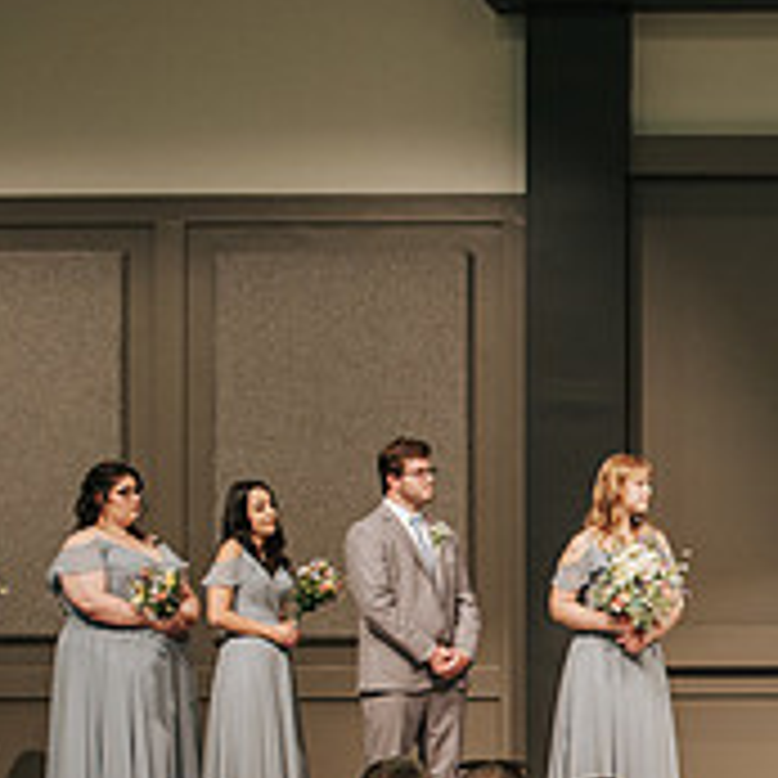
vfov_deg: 11.2
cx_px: 1215
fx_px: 3941
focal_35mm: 155
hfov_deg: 10.8
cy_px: 696
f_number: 3.2
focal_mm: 50
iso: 1000
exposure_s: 1/200
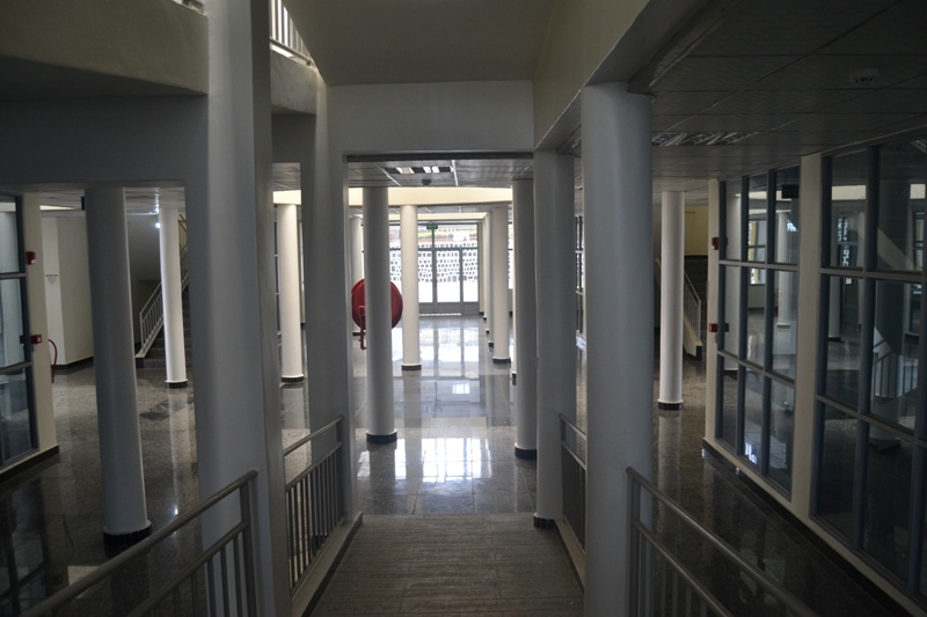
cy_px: 308
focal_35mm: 27
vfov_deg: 47.9
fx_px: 695
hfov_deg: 67.4
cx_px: 464
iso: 400
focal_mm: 18
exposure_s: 1/80
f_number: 4
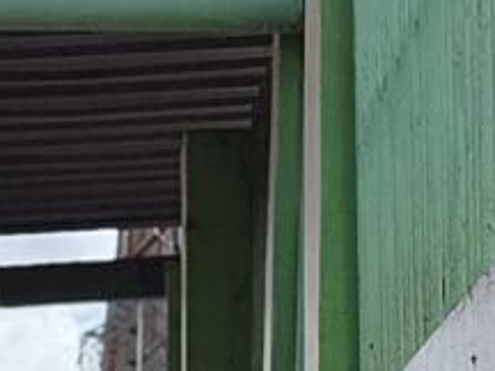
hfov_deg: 9.1
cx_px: 355
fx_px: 3117
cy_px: 676
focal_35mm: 218
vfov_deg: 6.7
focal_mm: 6.1
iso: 50
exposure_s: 1/1014
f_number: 1.7
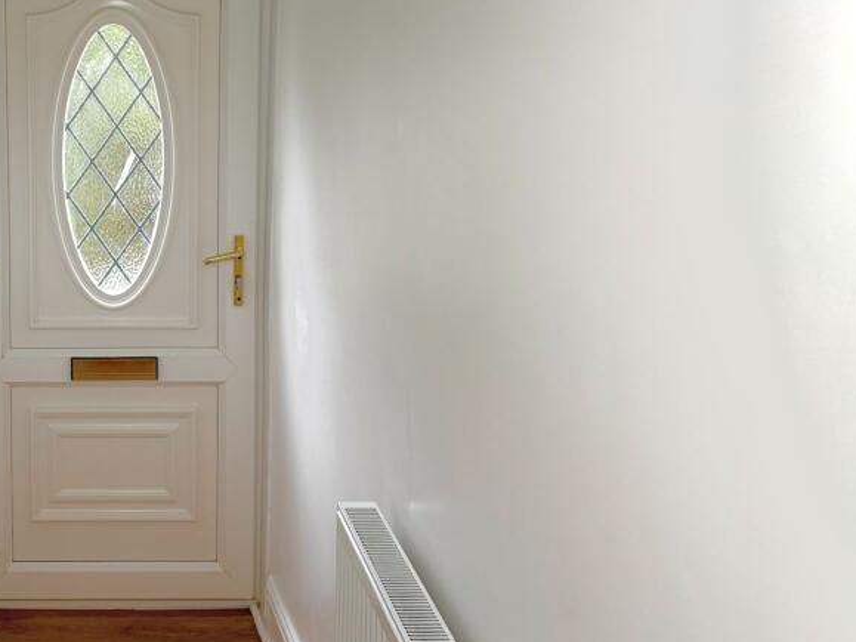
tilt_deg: -7.9
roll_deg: +0.2
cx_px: 108
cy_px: 176
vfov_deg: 31.1
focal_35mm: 46
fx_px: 1137
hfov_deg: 38.8
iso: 125
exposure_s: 1/100
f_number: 1.6
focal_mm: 5.96
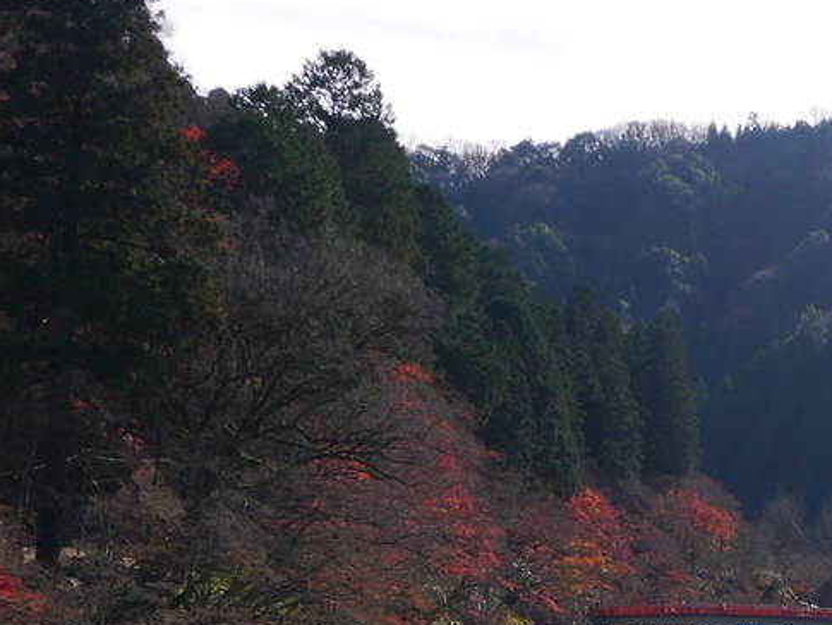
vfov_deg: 16.4
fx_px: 2140
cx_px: 944
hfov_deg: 20.8
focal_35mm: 89
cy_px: 582
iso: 160
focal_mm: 18
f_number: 8
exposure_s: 1/400
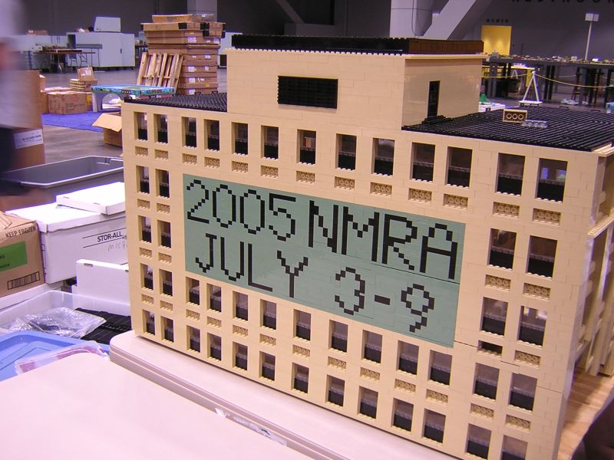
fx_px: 639
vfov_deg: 39.7
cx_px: 307
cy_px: 230
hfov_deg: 51.4
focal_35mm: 36
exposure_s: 1/5.5
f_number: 2.6
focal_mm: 4.7
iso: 100
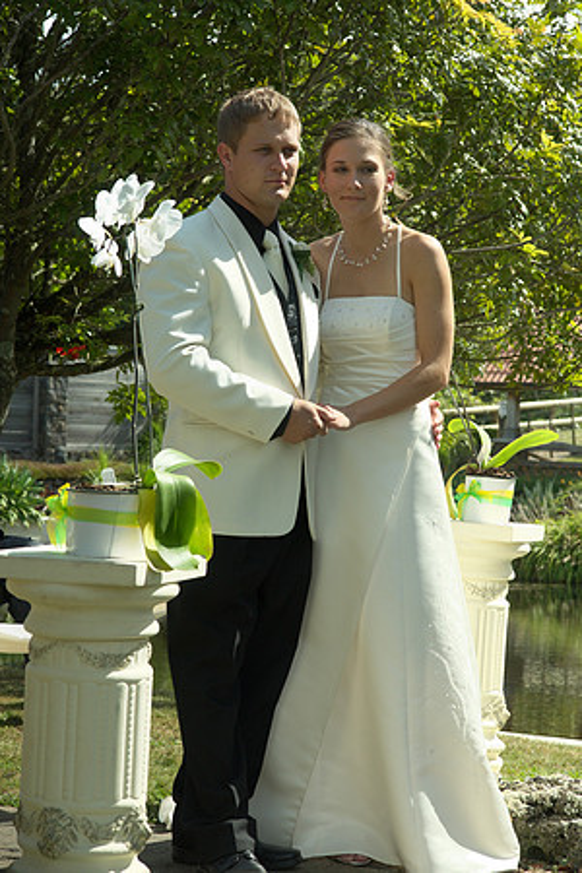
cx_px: 291
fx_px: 2182
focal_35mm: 90
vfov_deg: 22.6
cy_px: 436
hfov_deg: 15.2
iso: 200
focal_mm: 60
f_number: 6.7
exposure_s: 1/250
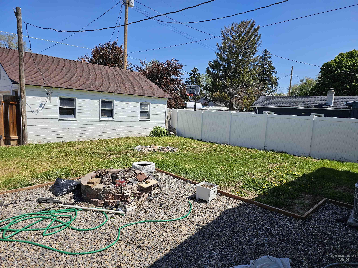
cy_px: 134
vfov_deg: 58.9
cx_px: 179
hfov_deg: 73.9
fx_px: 238
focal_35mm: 23
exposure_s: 1/1163
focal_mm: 6.3
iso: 10
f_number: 1.7
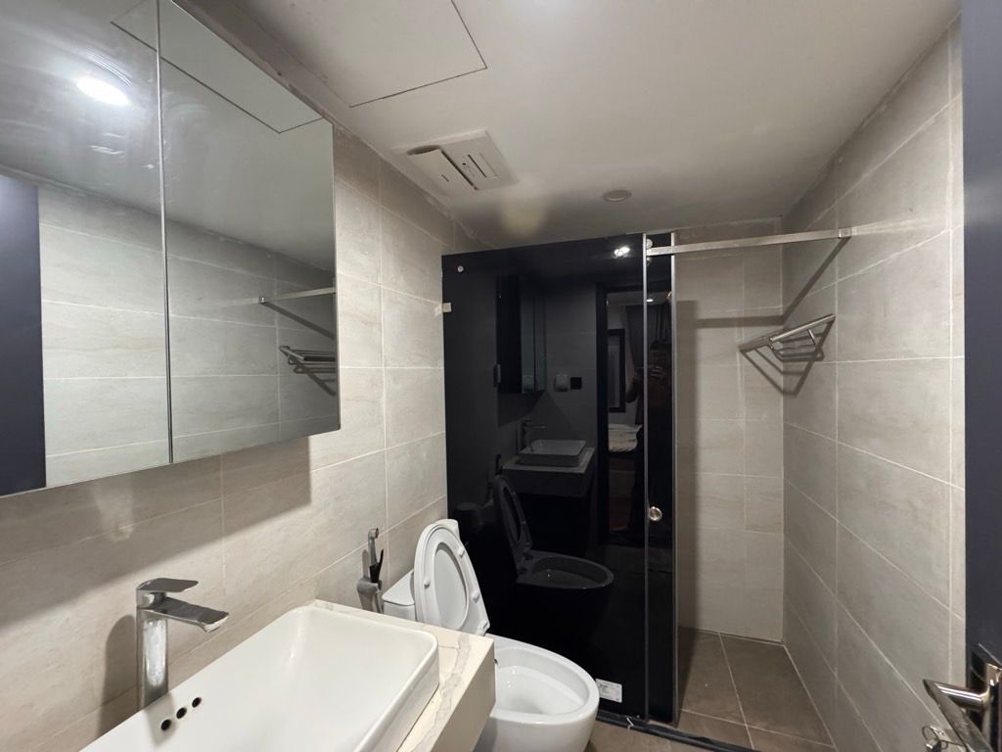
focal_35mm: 14
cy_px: 376
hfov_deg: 102.1
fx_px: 405
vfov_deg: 85.7
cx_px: 501
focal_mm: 2.22
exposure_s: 1/50
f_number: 2.2
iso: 1250
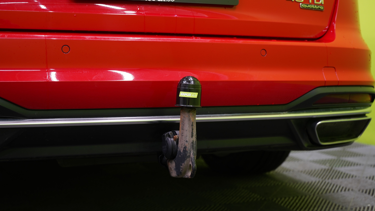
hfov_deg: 35.4
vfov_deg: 20.4
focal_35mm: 59
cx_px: 189
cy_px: 100
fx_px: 587
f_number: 5
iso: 640
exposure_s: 1/30
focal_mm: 55
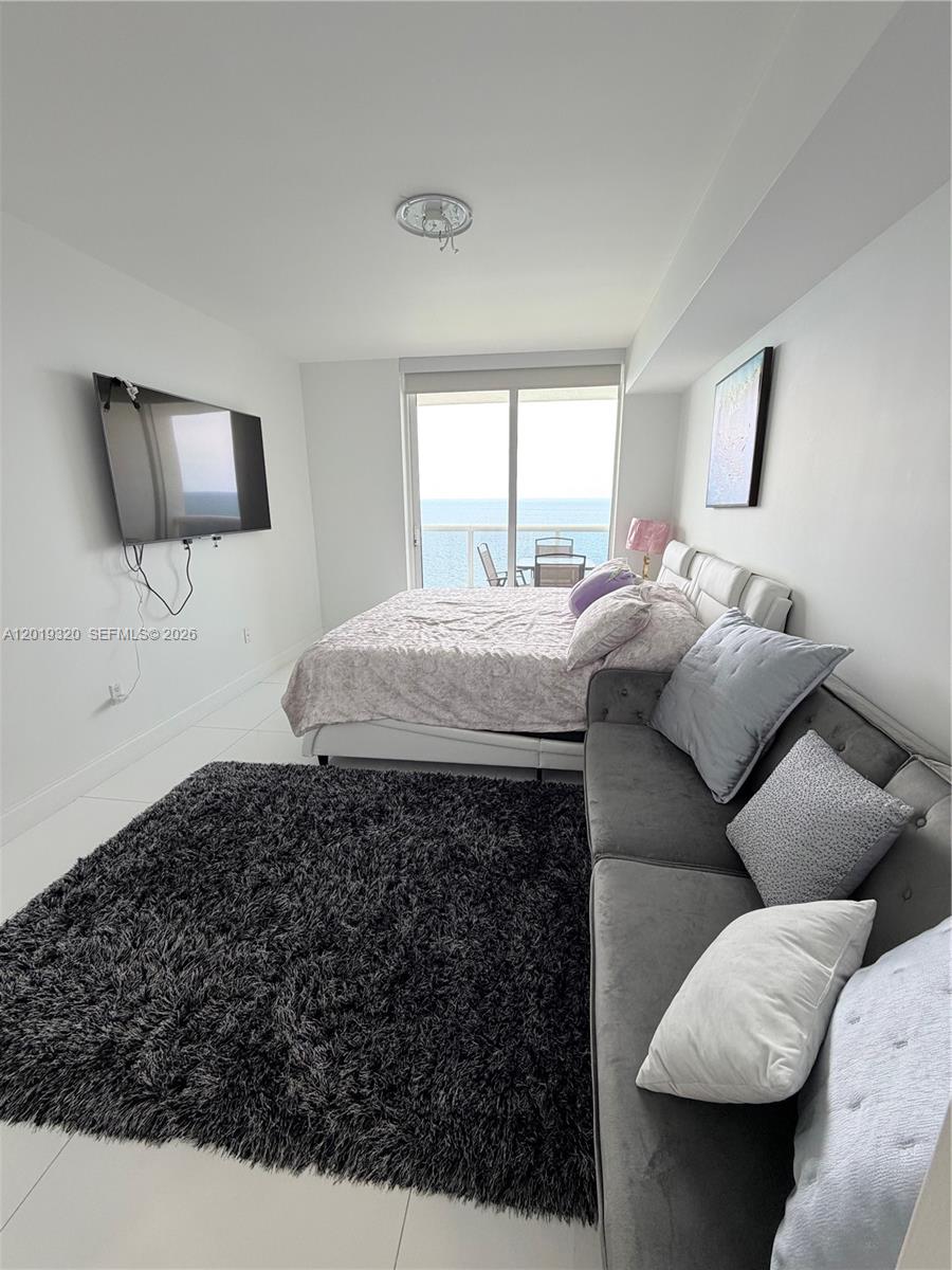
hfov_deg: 85.7
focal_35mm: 14
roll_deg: -0.1
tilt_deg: -15.2
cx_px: 476
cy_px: 635
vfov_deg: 102.1
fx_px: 513
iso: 125
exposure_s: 1/121
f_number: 2.2
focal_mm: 2.22
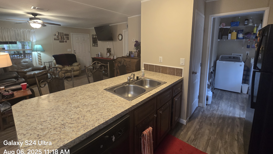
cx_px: 134
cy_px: 60
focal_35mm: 15
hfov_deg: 103.0
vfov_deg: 69.7
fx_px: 109
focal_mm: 2.2
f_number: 2.2
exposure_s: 1/60
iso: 500
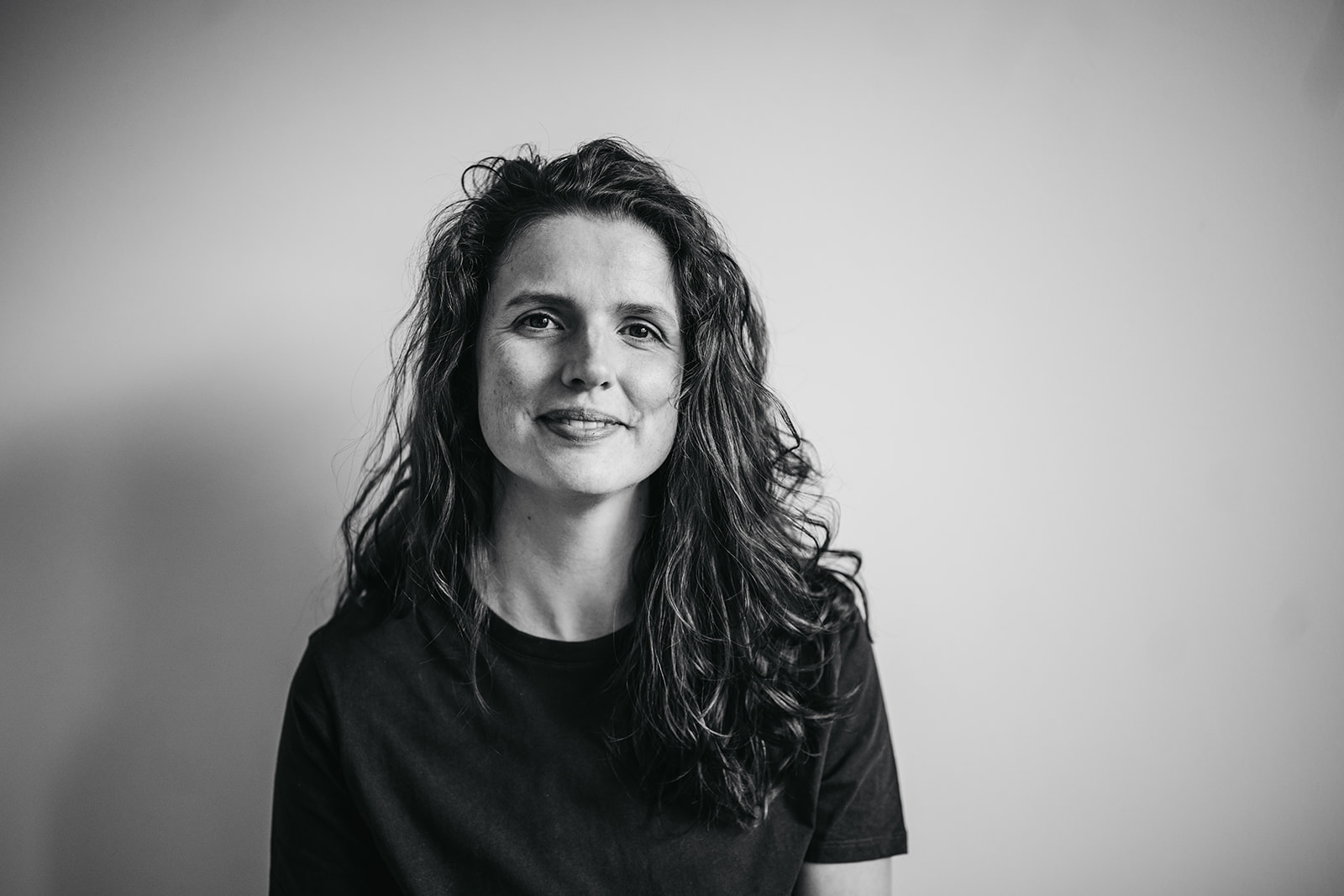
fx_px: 1867
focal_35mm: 50
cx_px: 672
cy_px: 448
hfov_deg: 39.6
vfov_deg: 27.0
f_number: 1.8
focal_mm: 50
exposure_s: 1/200
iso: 500
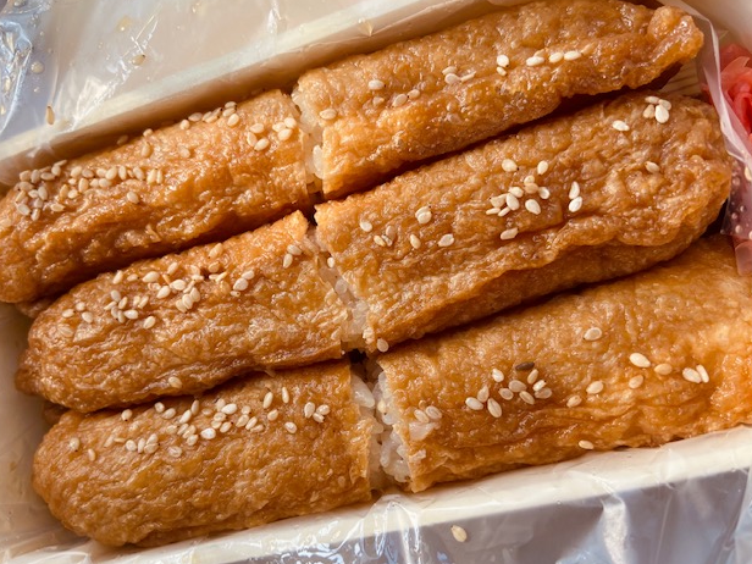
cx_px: 377
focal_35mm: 27
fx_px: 587
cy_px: 287
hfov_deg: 65.3
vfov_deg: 51.4
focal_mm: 4.25
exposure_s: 1/122
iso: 40
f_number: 1.8
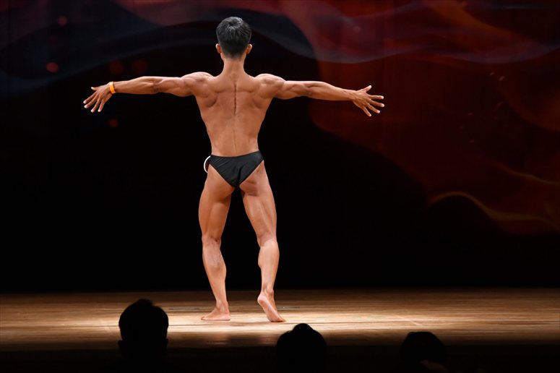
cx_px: 280
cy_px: 186
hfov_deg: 8.6
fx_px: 3732
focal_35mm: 240
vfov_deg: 5.7
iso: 3200
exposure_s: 1/400
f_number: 5.6
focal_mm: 160
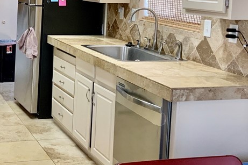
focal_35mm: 67
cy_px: 38
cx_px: 34
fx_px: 461
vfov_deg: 20.1
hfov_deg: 29.1
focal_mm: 3
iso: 80
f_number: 1.8
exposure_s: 1/60
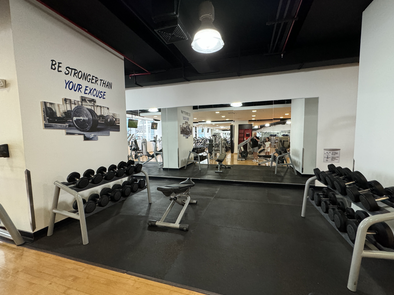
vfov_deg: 81.7
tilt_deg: -6.0
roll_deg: +0.7
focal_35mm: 15
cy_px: 152
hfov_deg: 98.1
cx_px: 203
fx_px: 171
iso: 500
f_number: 2.2
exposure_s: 1/60
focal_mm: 2.22
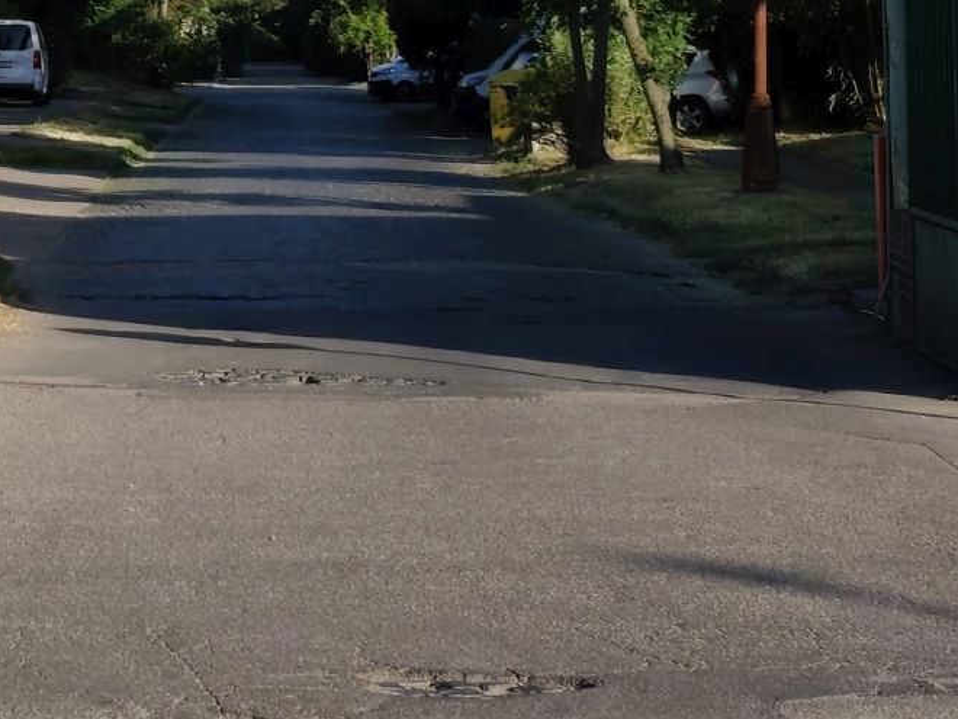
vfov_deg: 9.3
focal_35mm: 157
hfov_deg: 12.3
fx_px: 4345
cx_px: -213
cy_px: -256
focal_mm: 6.07
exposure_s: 1/823
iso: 50
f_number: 1.7
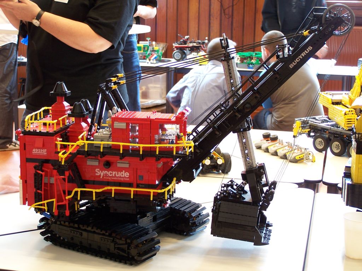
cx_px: 181
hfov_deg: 29.0
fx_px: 701
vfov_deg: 21.9
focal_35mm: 67
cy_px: 136
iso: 80
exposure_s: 1/6
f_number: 3.2
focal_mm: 11.1
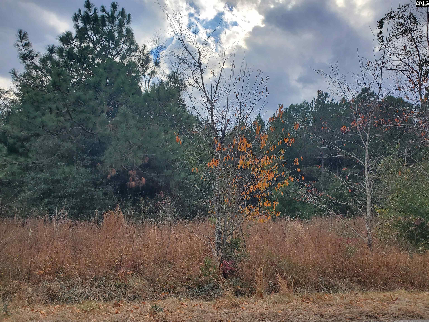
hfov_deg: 67.3
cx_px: 214
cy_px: 161
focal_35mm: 26
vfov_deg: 53.1
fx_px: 322
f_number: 2.4
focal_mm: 4.3
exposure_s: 1/1392
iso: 50
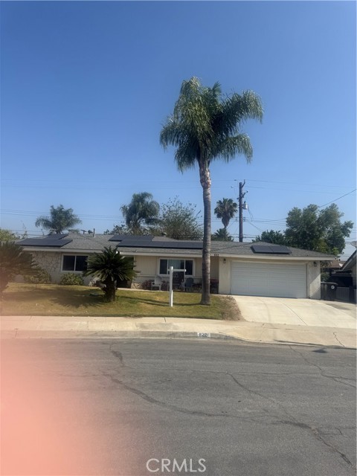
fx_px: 330
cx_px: 178
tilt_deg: +5.4
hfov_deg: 56.8
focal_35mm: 24
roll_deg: -3.5
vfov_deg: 71.6
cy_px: 238
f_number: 1.78
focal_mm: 6.76
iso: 80
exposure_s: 1/5714
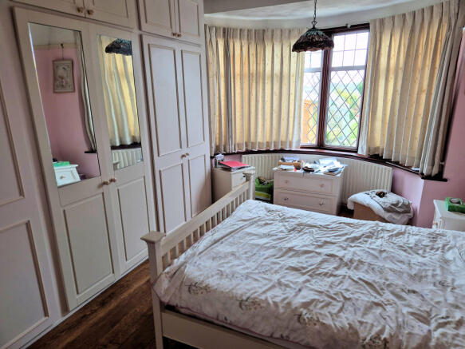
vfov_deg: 58.9
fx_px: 309
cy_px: 174
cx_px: 232
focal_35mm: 23
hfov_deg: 73.9
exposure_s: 1/100
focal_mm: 5.4
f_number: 1.8
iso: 100
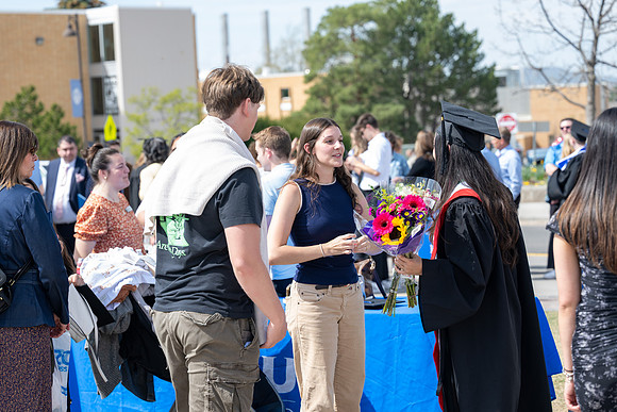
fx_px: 1479
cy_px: 186
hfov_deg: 23.5
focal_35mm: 86
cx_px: 272
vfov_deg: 15.8
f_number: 3.5
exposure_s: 1/320
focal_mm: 70
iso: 50
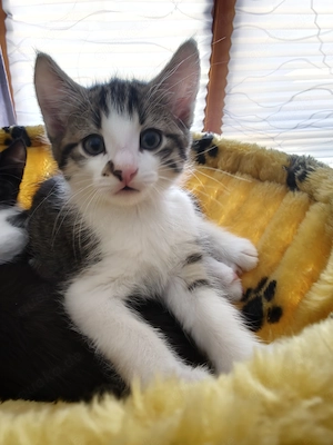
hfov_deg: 58.9
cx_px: 166
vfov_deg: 73.9
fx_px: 295
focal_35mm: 23
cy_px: 222
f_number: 2.2
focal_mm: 2.13
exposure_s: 1/33.3
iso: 400
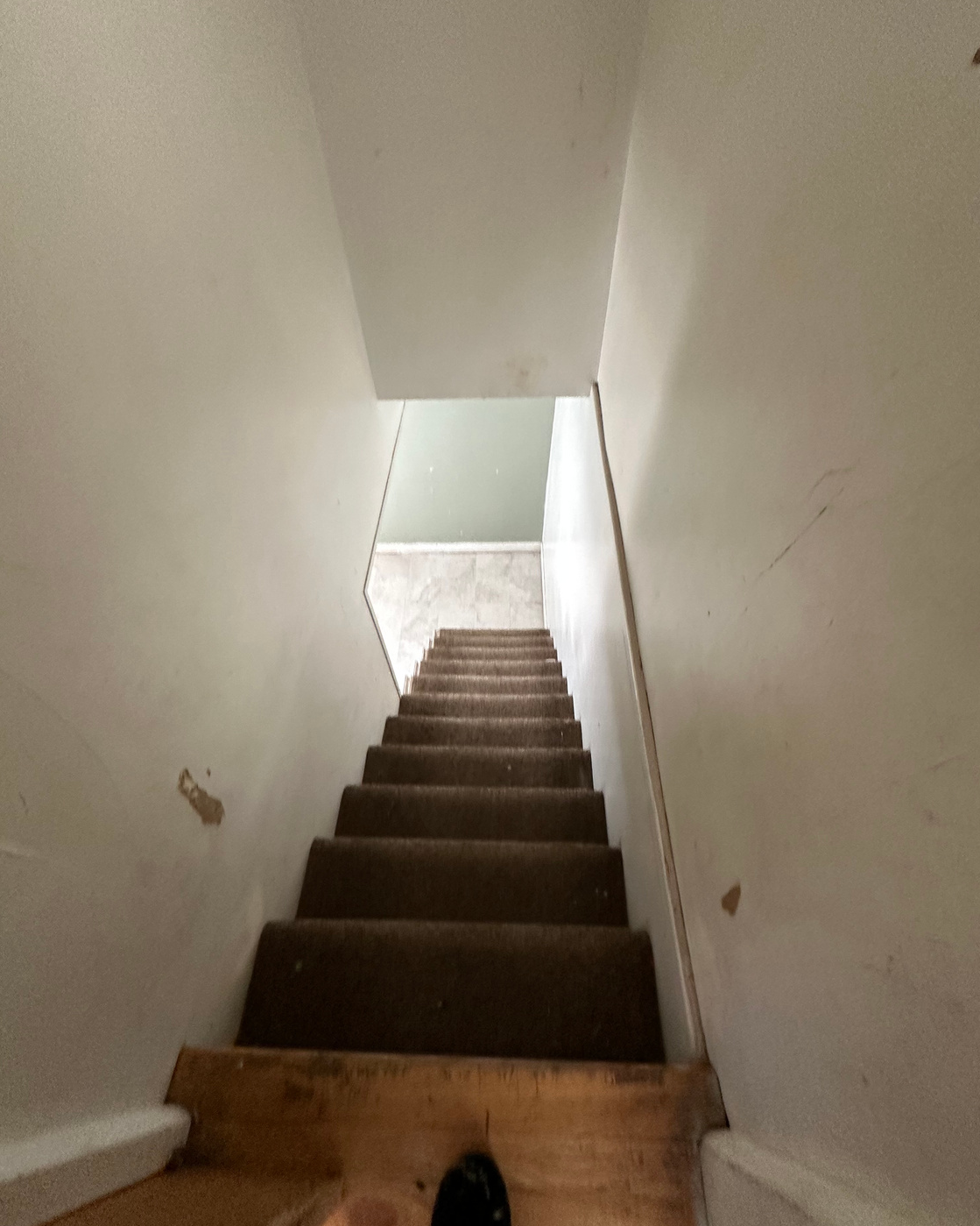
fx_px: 544
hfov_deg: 84.0
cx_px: 485
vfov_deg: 96.8
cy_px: 632
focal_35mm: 15
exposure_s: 1/74
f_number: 2.2
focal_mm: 2.22
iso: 320
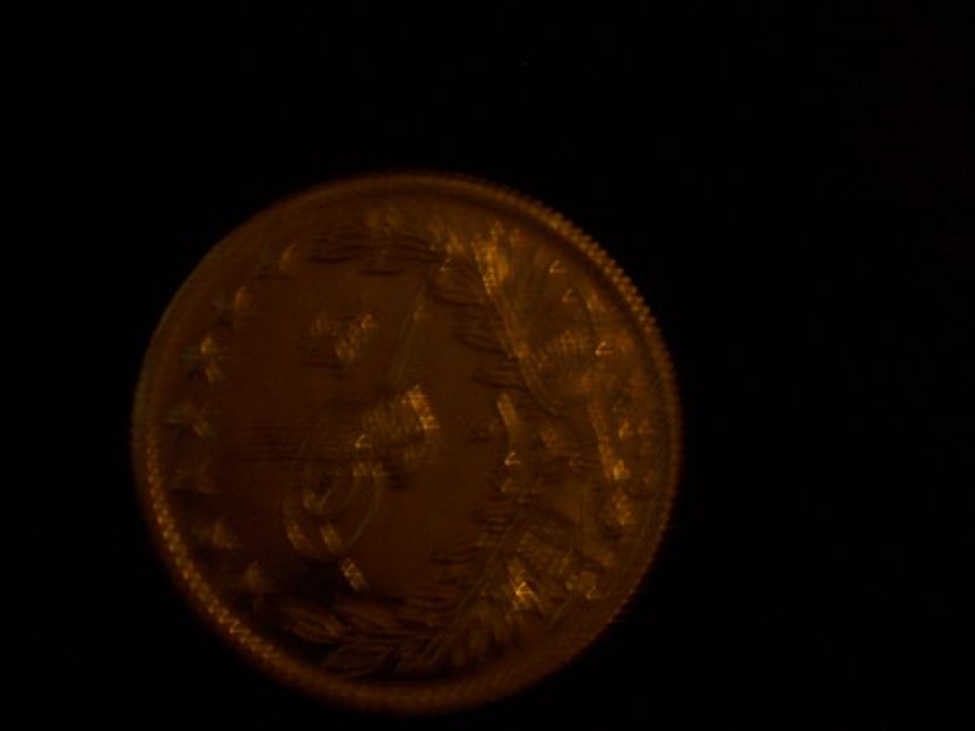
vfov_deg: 8.5
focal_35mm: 175
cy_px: 366
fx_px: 4929
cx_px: 488
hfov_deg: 11.3
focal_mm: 30
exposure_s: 1/8
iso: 140
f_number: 4.9
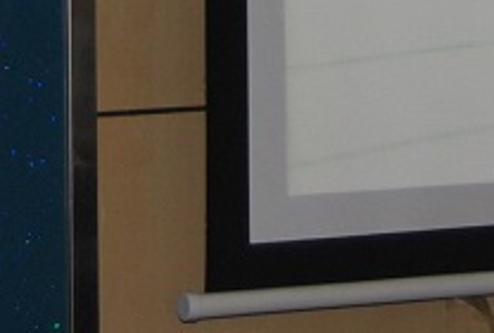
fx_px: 4605
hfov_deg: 6.1
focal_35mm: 335
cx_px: 420
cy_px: -450
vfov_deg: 4.1
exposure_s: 1/60
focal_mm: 31
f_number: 4.5
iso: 200
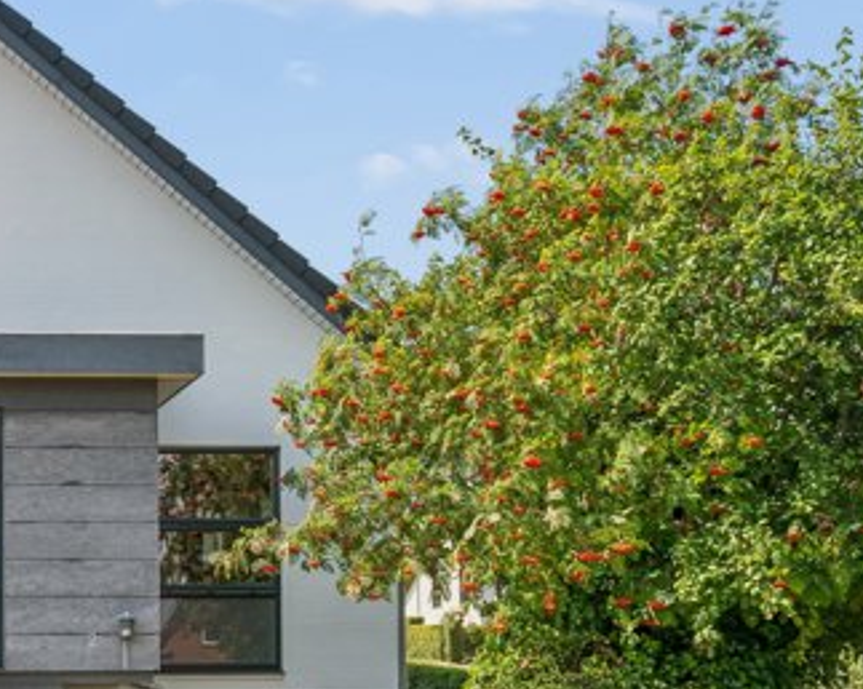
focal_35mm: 80
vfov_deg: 19.0
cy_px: 482
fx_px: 2046
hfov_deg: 22.6
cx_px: -59
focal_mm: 23
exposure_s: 1/1000
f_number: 4
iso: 200
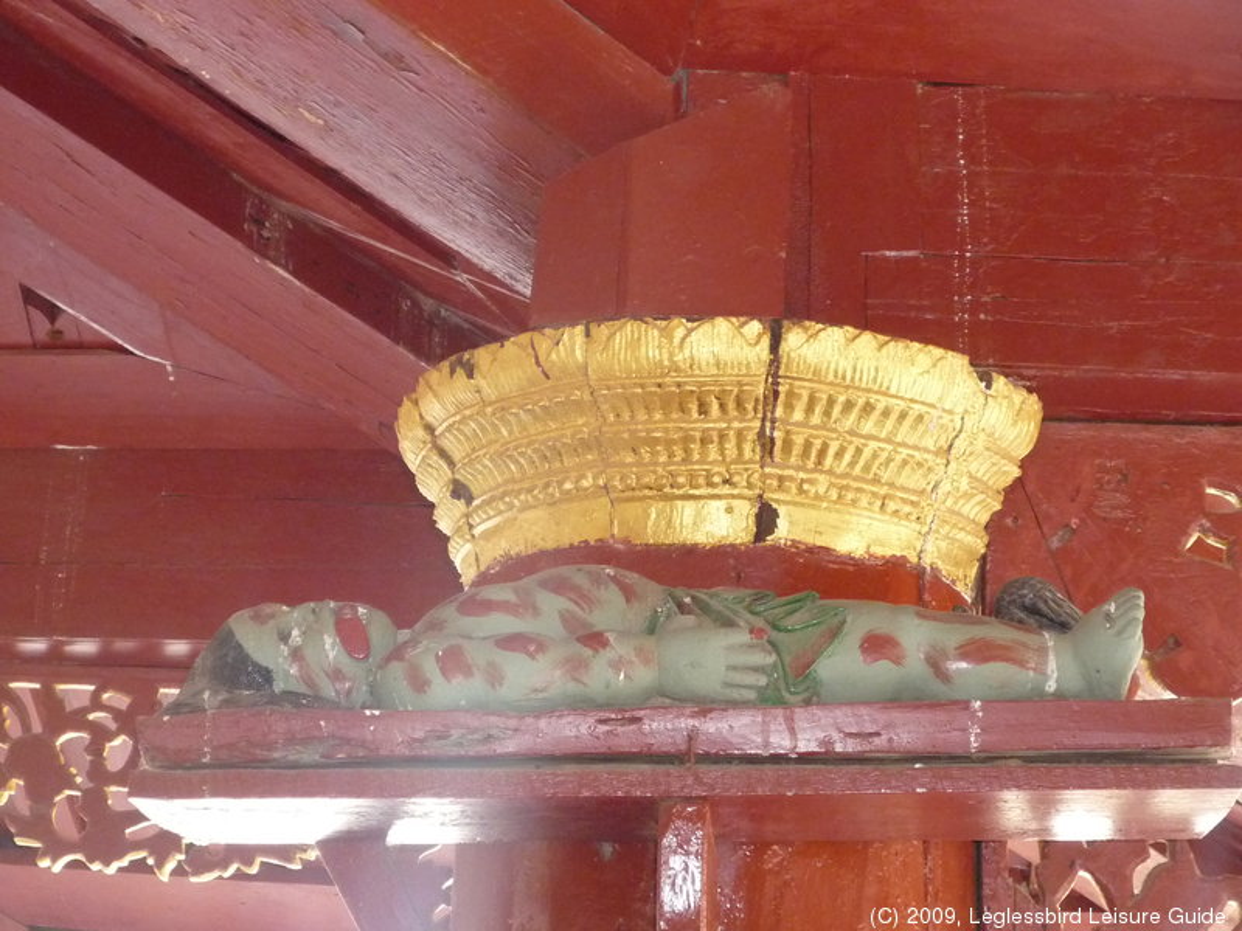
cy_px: 466
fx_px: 3014
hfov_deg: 23.3
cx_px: 621
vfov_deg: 17.6
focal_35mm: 84
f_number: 4.7
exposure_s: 1/40
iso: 400
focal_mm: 10.4
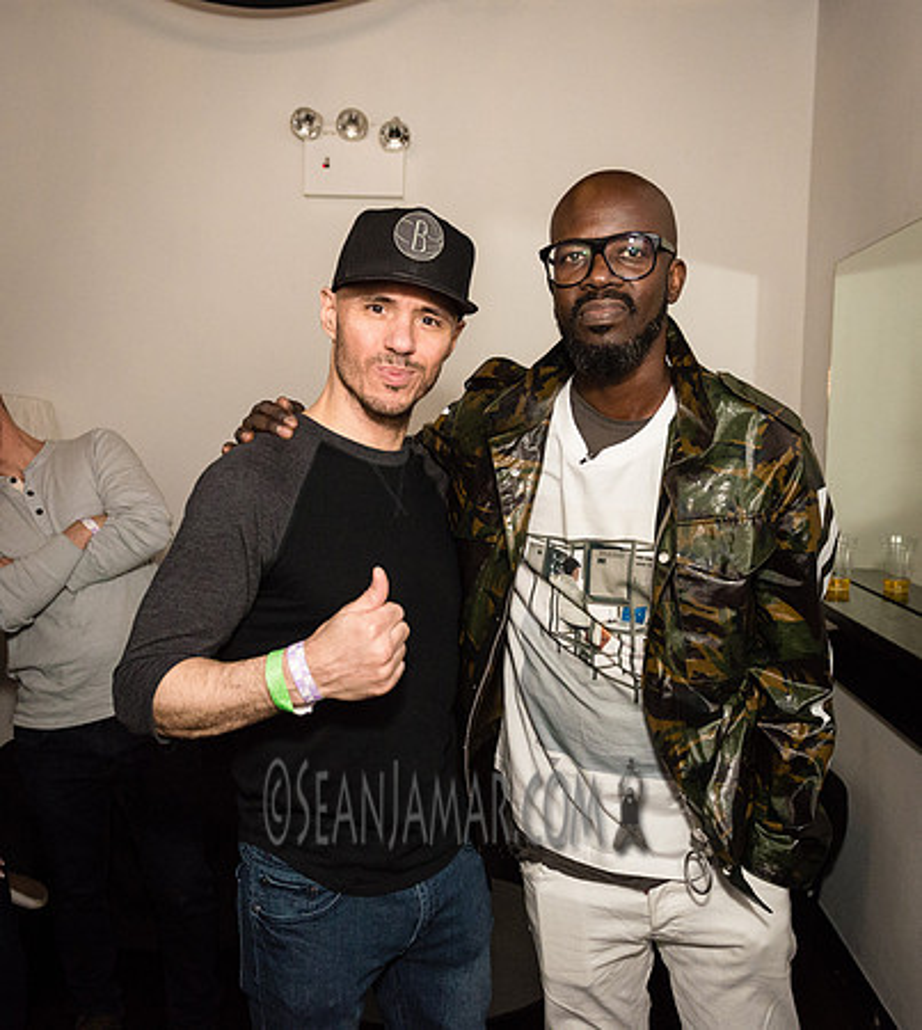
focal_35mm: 32
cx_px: 471
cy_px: 515
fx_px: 1029
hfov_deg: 48.3
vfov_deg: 53.1
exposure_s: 1/640
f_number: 4
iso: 4000
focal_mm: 24
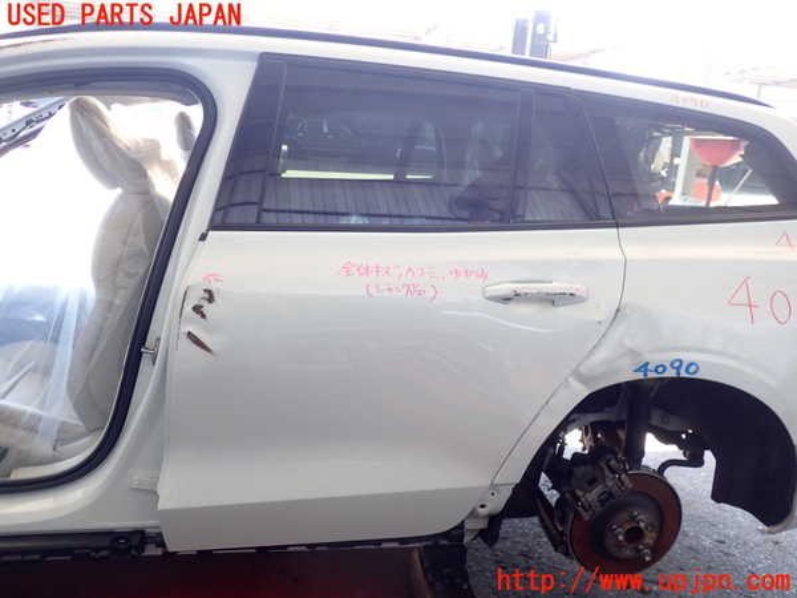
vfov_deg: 46.8
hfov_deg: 60.0
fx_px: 691
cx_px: 398
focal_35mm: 30
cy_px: 299
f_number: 2.3
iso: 160
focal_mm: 5.4
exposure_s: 1/60
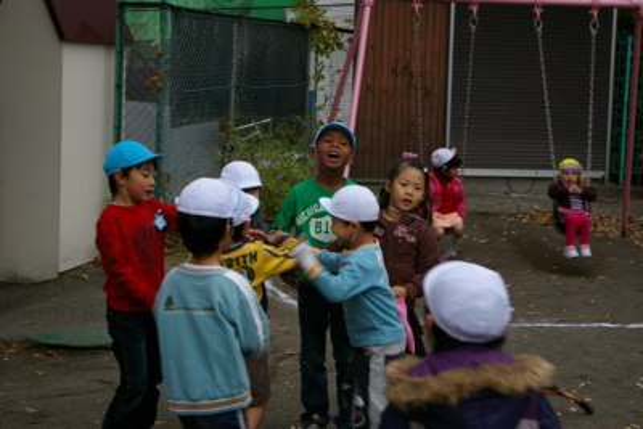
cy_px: 214
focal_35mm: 68
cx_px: 322
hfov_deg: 29.9
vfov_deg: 20.2
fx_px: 1206
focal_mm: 45
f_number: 4.5
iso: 200
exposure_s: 1/60
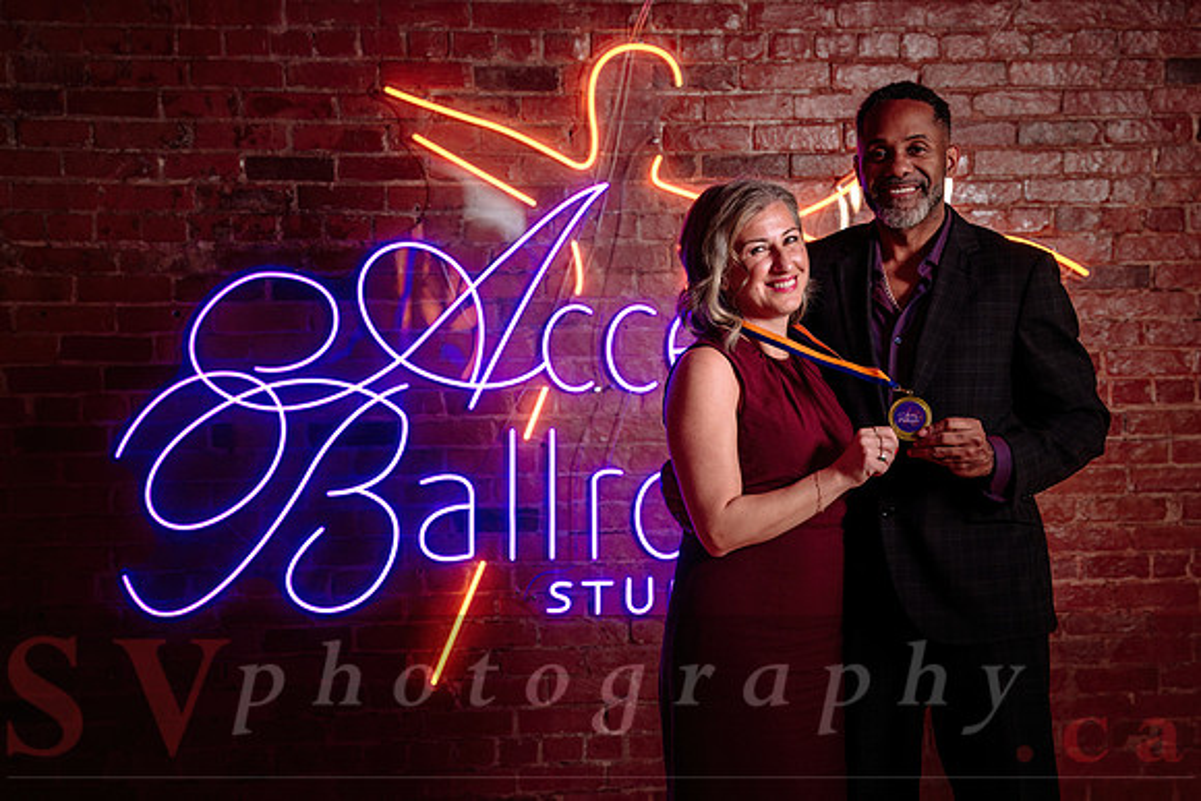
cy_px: 407
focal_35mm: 63
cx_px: 605
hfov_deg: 31.7
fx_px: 2113
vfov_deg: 21.5
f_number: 3.2
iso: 500
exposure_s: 1/200
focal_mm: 58
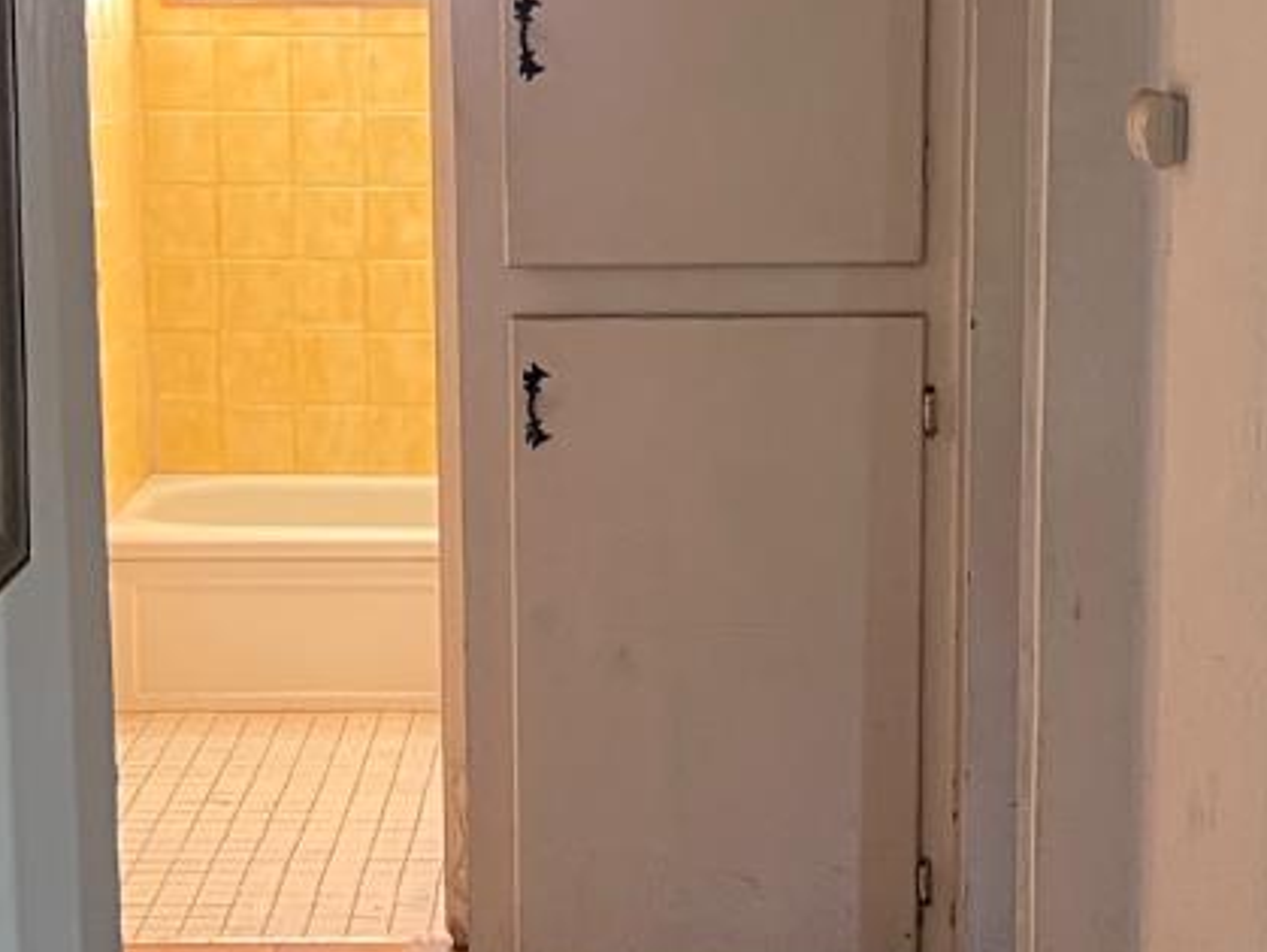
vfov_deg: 15.9
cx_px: 638
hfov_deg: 21.1
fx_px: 3407
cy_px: 603
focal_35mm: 93
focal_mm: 5.7
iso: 320
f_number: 1.5
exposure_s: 1/60
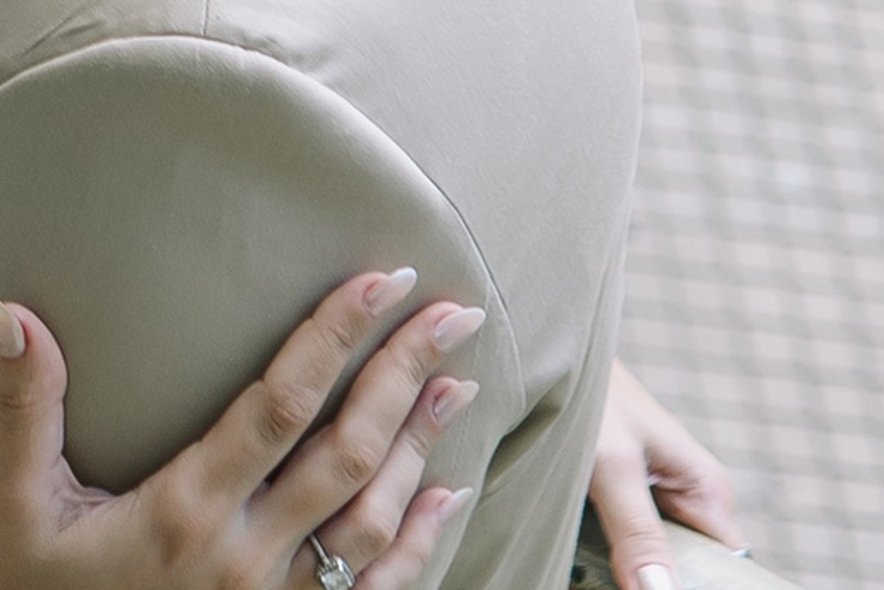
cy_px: -591
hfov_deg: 8.8
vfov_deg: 6.0
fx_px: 5502
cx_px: -647
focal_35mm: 224
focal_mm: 30
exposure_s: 1/125
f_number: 2.8
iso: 125
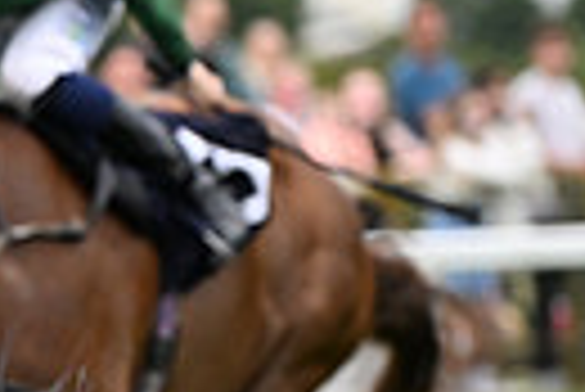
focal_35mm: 893
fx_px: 14527
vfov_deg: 1.5
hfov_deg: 2.3
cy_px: 480
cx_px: -698
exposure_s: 1/800
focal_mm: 200
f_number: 4.5
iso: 1250
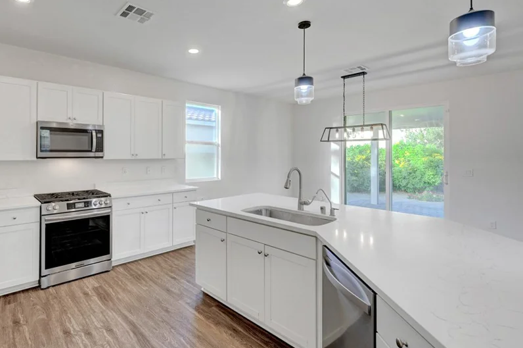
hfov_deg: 88.5
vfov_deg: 67.1
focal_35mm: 18
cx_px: 200
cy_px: 158
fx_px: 261
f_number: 8
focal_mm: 14
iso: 800
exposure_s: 1/8
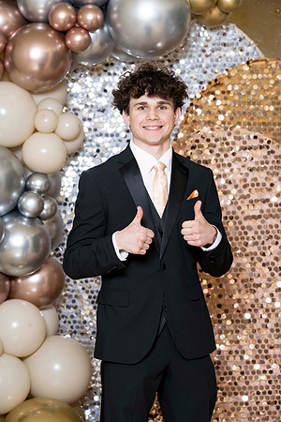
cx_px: 140
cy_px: 211
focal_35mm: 135
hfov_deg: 10.2
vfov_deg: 15.2
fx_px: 1581
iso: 250
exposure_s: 1/200
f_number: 5.6
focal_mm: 135
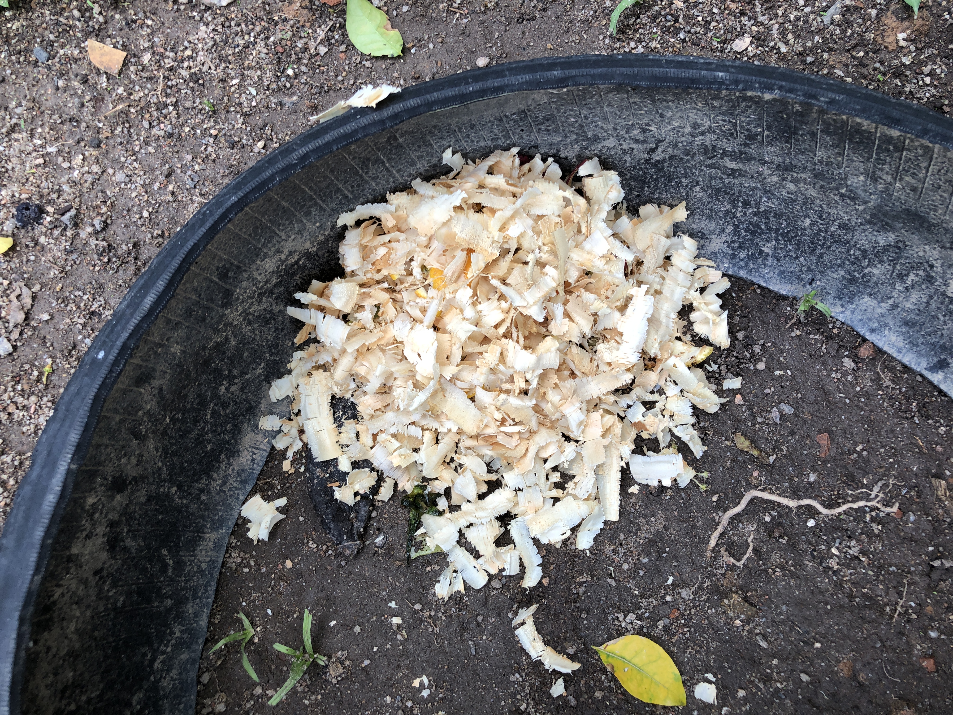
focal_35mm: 28
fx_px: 771
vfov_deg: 49.7
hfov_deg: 63.4
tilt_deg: -71.5
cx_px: 476
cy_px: 358
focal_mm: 3.99
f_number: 1.8
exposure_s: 1/124
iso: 20
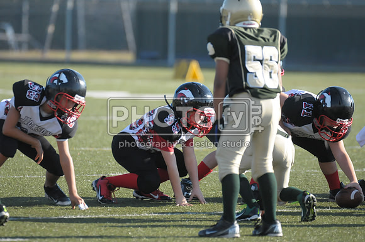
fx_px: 5012
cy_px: 121
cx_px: 182
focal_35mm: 495
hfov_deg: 4.2
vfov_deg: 2.8
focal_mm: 330
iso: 1600
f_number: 4
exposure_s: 1/4000
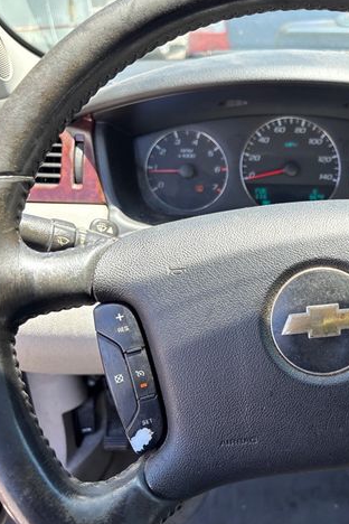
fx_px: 538
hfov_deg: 34.1
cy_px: 265
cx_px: 310
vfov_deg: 51.9
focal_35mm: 37
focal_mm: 5.96
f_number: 1.6
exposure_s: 1/171
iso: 50
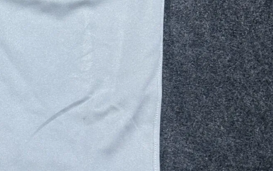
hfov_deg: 18.3
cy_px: 83
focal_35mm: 107
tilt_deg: -58.2
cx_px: -69
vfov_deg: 12.2
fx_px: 796
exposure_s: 1/100
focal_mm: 5.7
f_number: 1.5
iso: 50
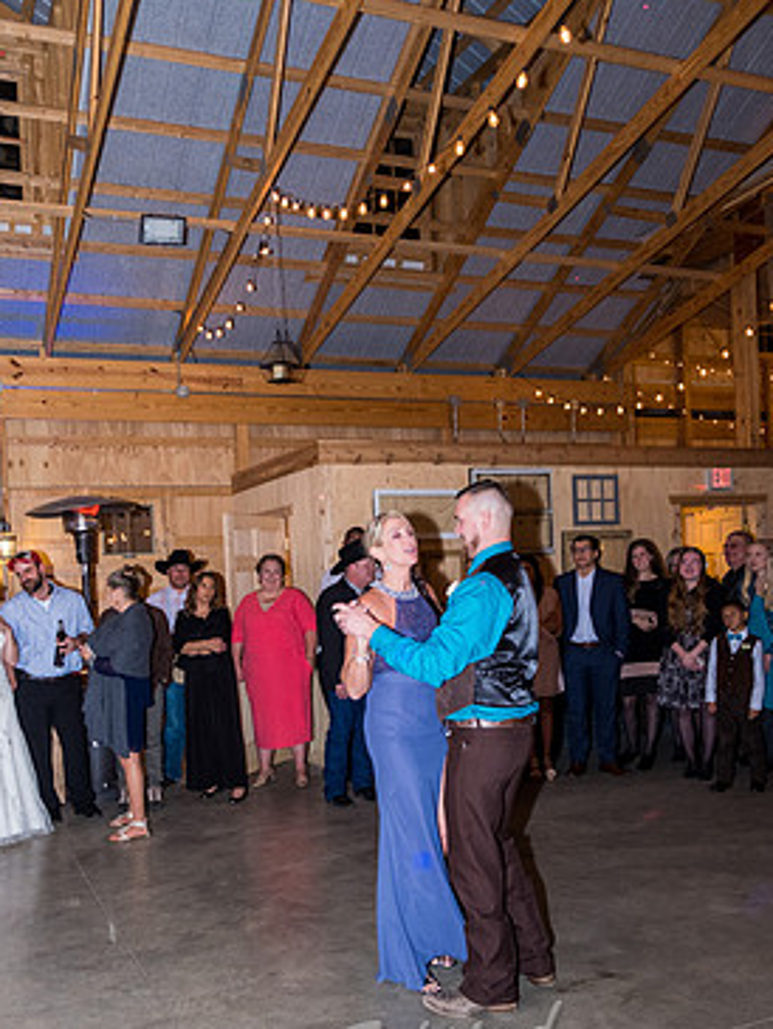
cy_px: 592
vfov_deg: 56.6
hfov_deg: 44.2
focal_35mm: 32
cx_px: 367
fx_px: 952
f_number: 2.8
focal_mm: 18
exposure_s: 1/200
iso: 1600
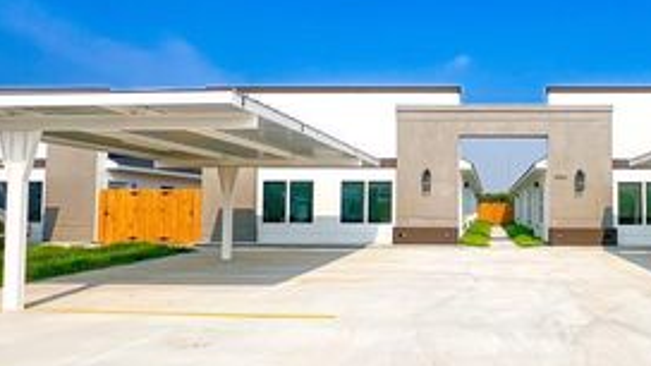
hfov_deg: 67.8
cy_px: 188
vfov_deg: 44.4
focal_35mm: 26
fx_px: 449
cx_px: 479
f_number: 1.8
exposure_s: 1/4400
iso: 40
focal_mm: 1.57
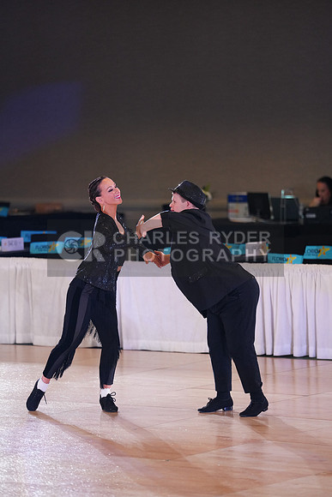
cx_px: 166
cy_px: 248
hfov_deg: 7.4
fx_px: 2557
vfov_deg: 11.1
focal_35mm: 185
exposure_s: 1/500
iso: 2500
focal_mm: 185
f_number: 2.8
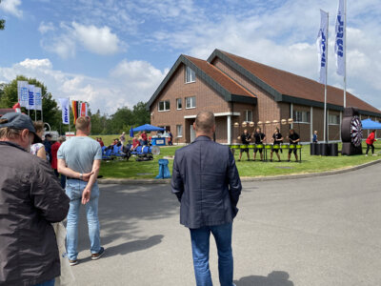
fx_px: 286
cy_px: 143
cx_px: 190
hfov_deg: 67.3
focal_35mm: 26
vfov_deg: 53.1
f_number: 1.8
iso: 32
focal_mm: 4.2
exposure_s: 1/3300
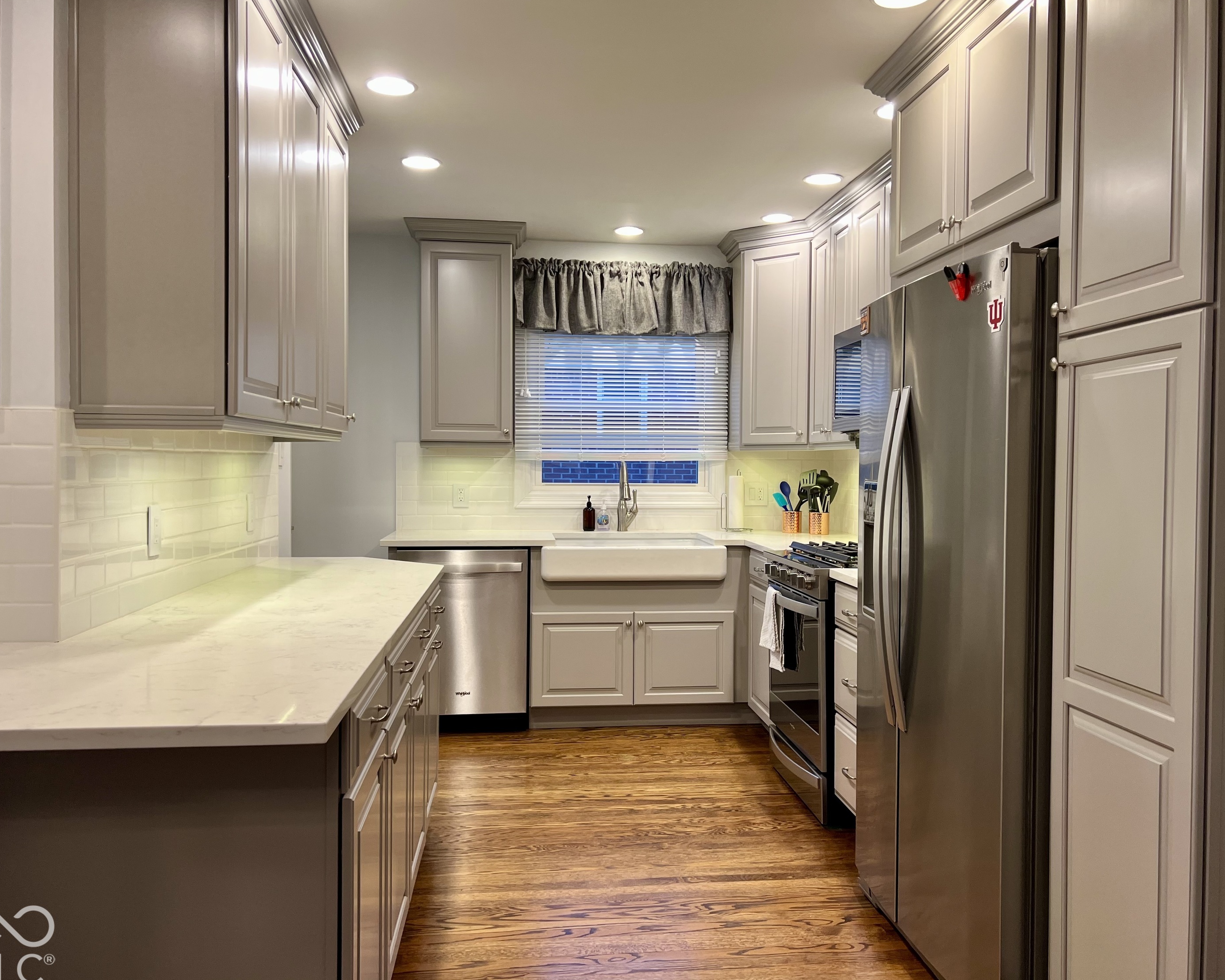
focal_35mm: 28
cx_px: 627
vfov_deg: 51.5
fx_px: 1015
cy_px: 487
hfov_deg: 62.2
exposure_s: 1/60
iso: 80
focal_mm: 5.7
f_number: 1.5
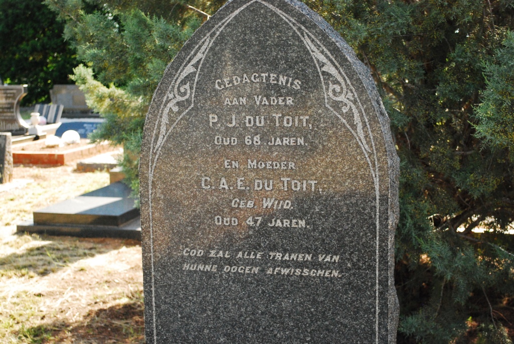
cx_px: 257
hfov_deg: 35.0
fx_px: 815
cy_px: 172
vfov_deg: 23.8
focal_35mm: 57
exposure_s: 1/1250
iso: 1600
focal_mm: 38
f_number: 5.3
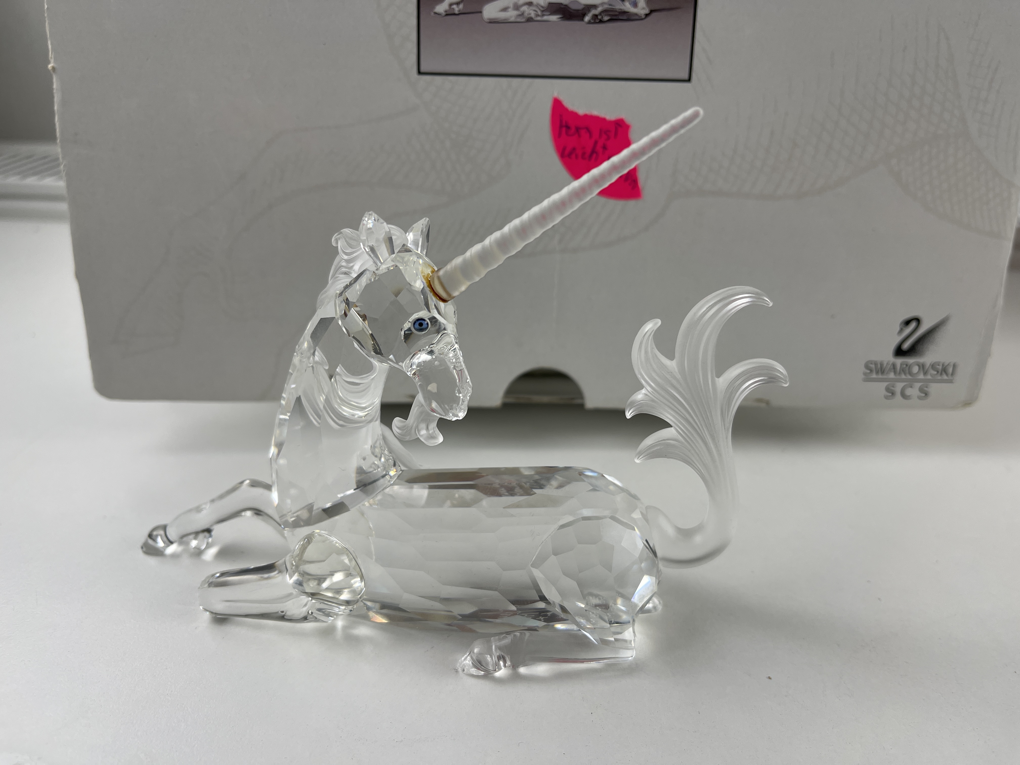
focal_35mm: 25
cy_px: 382
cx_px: 510
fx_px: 737
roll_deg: -1.7
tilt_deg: -28.1
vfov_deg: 54.9
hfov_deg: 69.4
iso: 32
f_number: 1.6
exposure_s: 1/253
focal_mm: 5.1
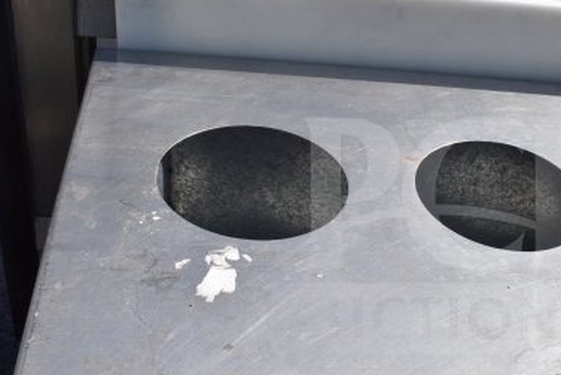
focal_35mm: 56
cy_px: 236
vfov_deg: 24.2
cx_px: 437
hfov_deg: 34.8
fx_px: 870
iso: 200
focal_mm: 23
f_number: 13
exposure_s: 1/640
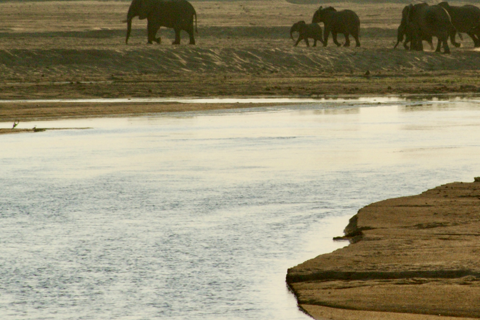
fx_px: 8727
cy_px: 47
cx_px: 397
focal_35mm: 655
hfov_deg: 3.1
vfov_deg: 2.1
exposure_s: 1/800
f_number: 13
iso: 400
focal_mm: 200
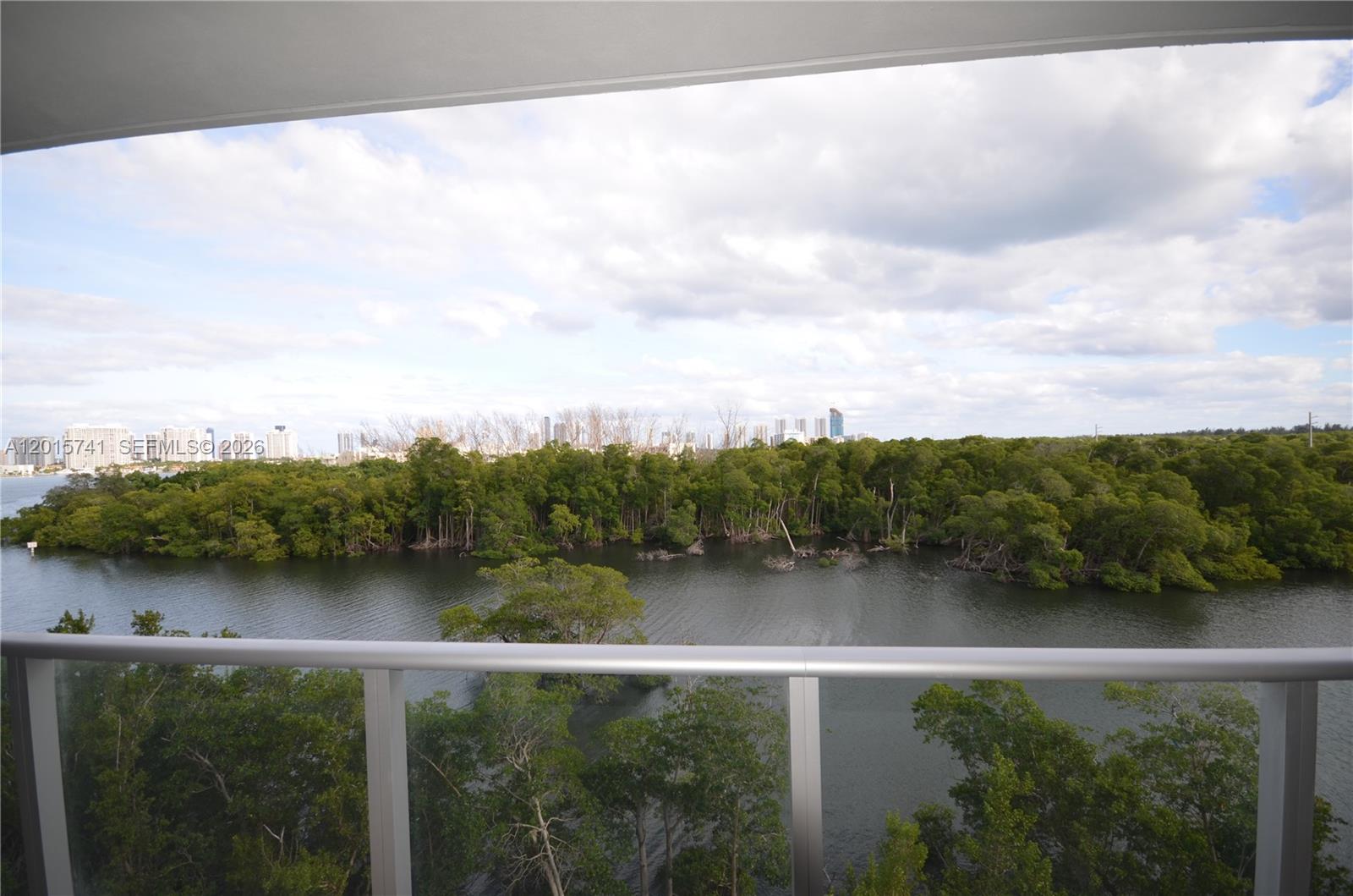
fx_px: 562
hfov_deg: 100.5
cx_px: 676
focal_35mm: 15
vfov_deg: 77.0
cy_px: 448
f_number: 5
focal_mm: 10
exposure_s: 1/250
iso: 100
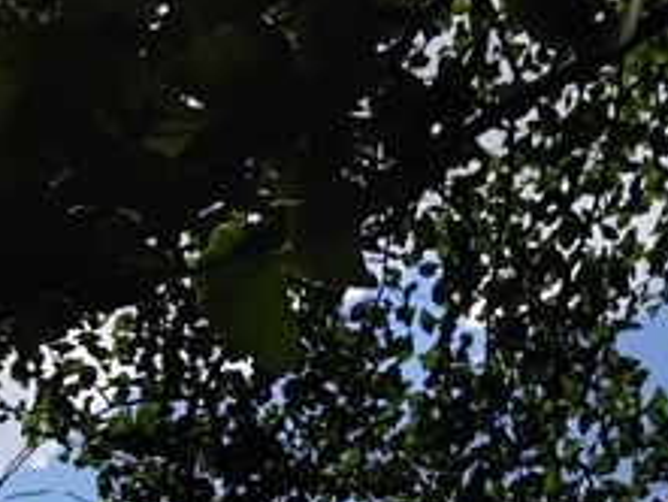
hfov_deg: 12.0
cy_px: 647
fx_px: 3147
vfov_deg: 9.0
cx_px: 595
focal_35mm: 163
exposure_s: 1/1994
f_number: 2.2
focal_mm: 4
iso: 20
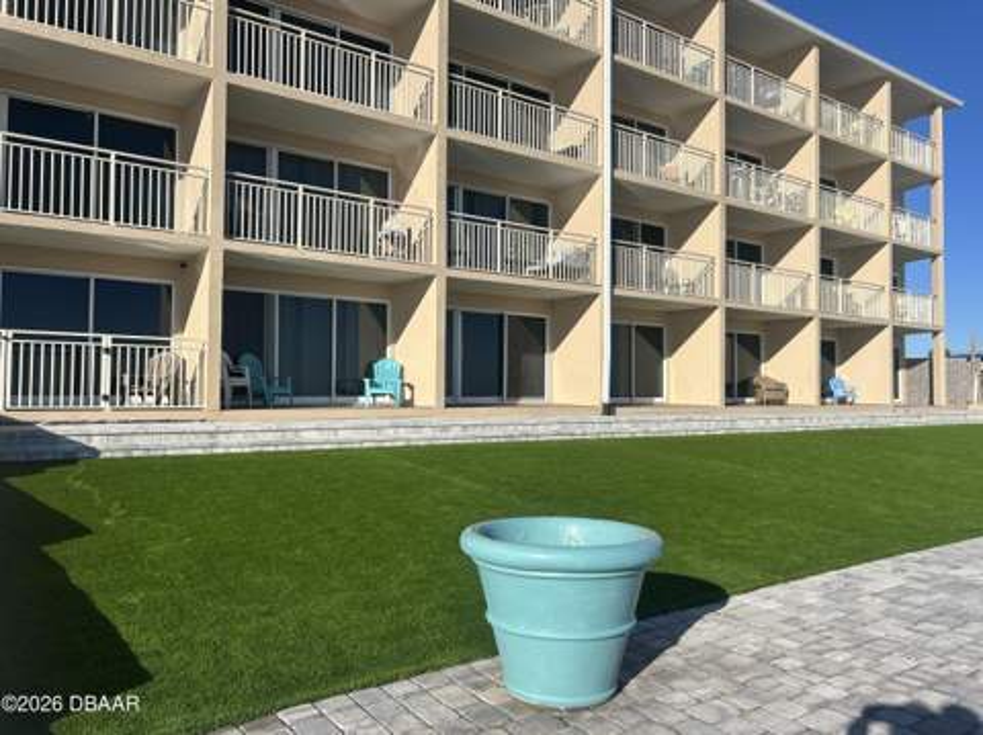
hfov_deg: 67.4
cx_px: 492
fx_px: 738
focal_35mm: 26
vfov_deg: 53.0
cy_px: 368
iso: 50
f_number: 1.5
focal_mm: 5.7
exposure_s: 1/5882
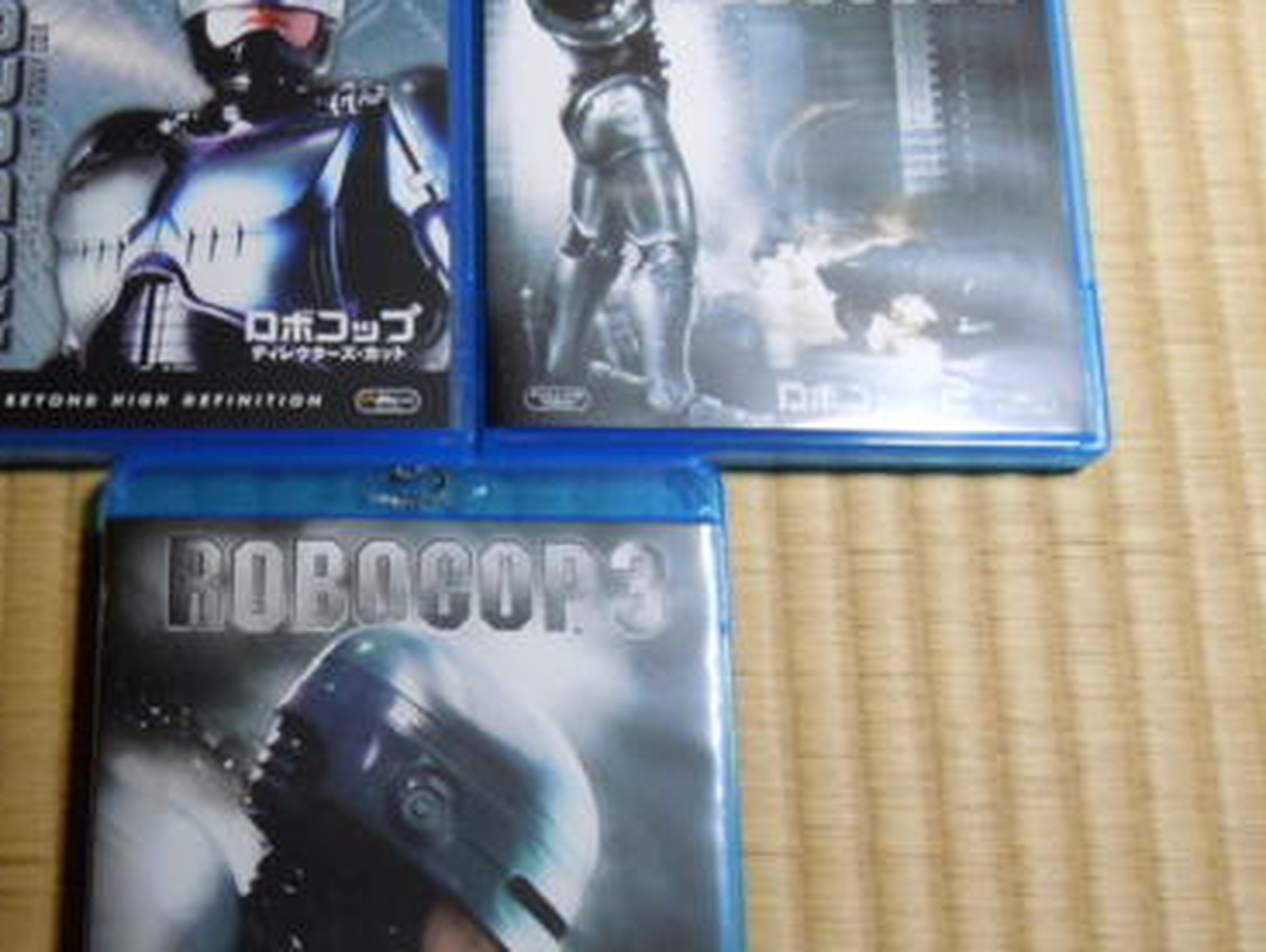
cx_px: 266
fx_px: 1794
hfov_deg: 37.6
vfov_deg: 29.7
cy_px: 542
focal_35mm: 49
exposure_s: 1/10
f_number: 3.5
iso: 400
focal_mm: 5.4
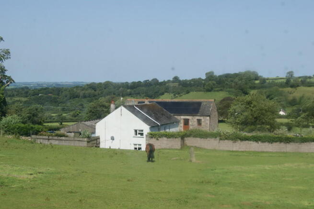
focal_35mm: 52
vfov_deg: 25.8
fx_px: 458
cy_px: 104
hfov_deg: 37.8
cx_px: 157
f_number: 13
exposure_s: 1/250
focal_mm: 35
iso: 200
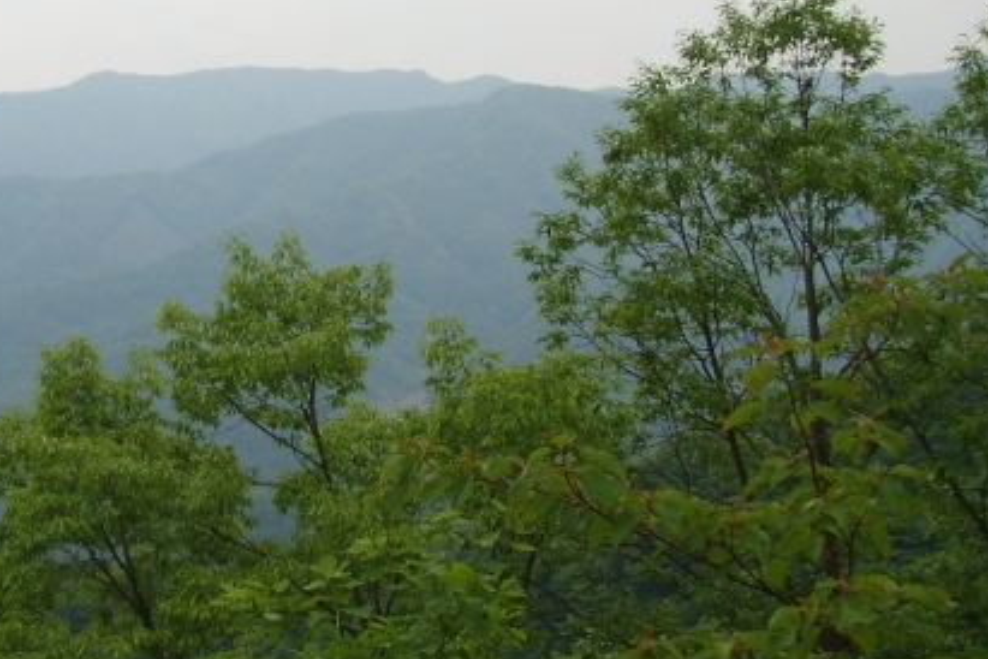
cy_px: 274
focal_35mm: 79
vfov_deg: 17.3
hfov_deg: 25.3
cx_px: 233
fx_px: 2168
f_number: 3.5
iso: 50
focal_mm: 6.6
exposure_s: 1/125
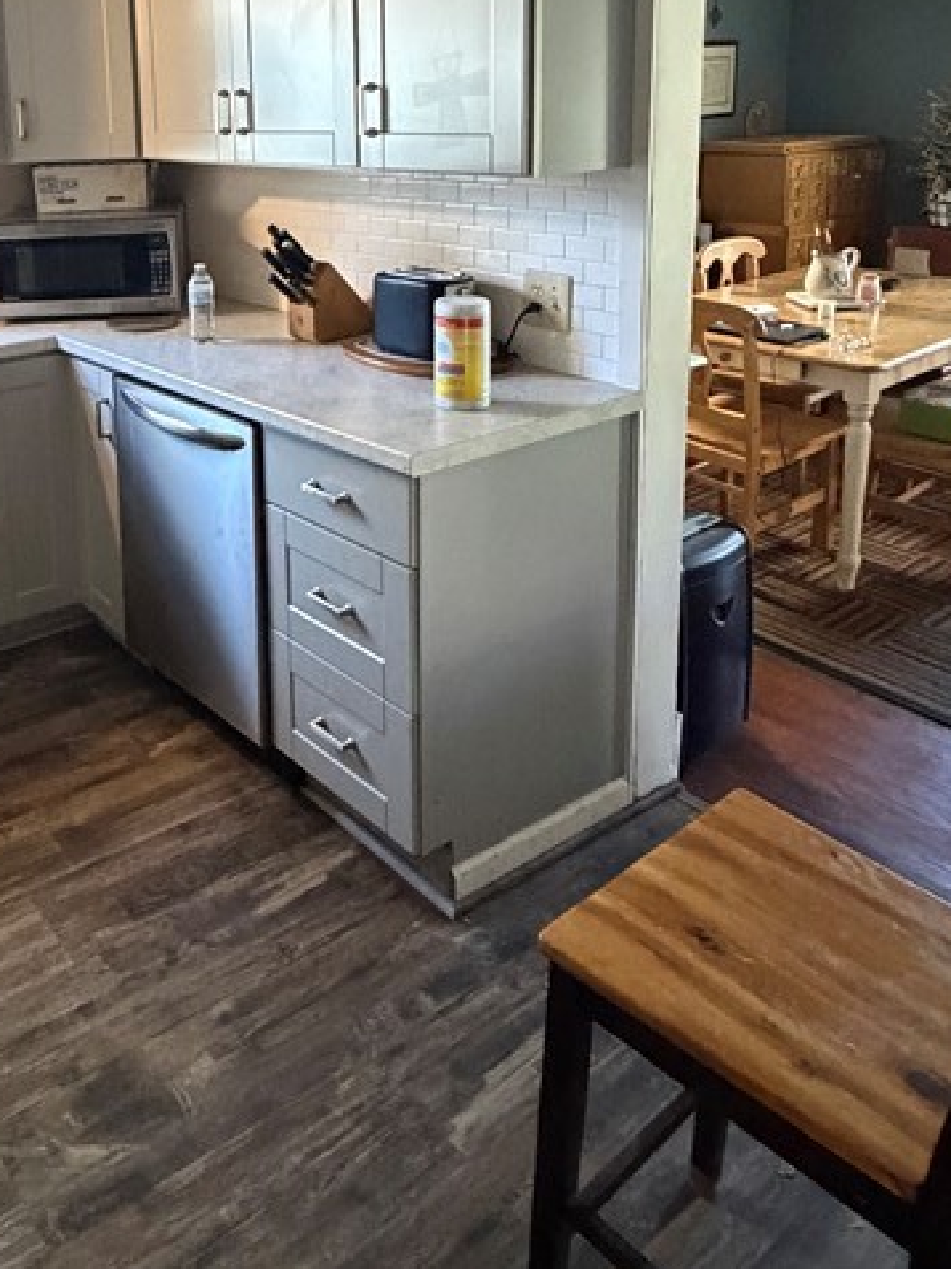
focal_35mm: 30
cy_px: 305
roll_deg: +2.5
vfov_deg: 56.8
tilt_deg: -8.3
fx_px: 1100
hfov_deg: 44.2
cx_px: 173
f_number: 2.2
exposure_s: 1/60
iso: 1250
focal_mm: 2.22
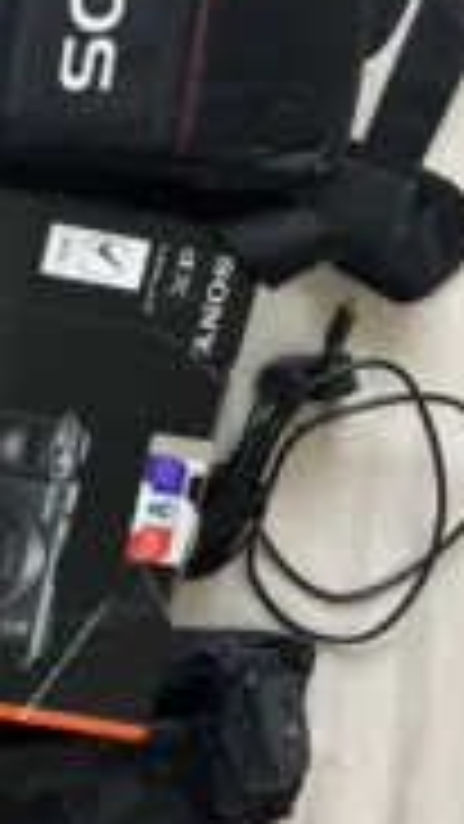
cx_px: -126
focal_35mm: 62
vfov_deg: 33.5
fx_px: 1355
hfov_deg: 18.2
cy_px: 261
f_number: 1.5
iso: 100
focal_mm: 5.7
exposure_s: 1/121
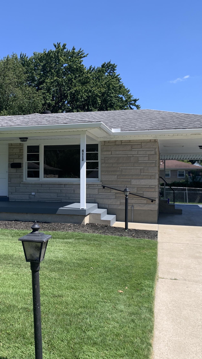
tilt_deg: +0.3
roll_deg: -0.6
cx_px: 46
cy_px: 179
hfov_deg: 30.6
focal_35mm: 38
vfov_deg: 52.8
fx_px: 362
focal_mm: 4.25
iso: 25
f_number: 1.8
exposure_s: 1/1513
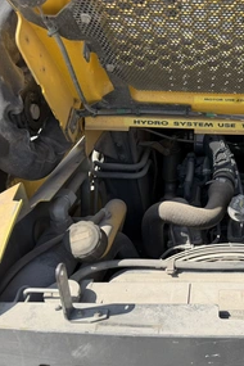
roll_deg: -1.7
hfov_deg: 34.9
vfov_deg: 54.4
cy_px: 191
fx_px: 356
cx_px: 235
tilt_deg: -28.3
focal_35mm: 35
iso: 80
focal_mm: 6.76
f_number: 1.78
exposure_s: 1/2232
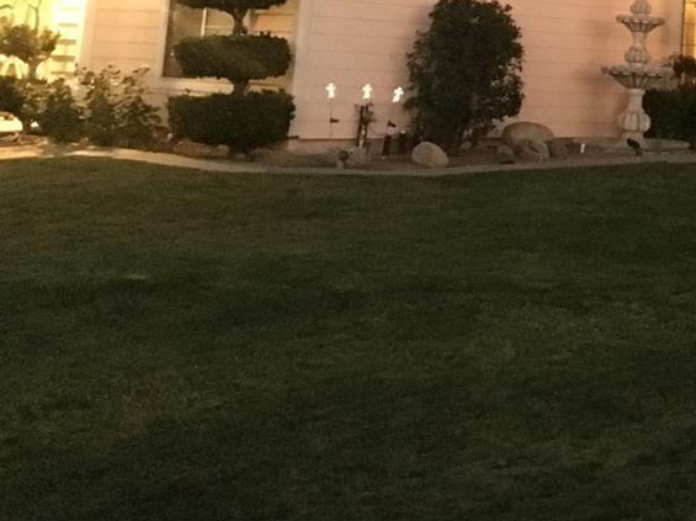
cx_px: 776
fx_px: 1547
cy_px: -119
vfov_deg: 18.1
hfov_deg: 23.7
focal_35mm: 77
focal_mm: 4.15
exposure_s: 1/15
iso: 1250
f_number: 2.2
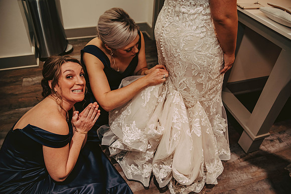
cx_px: 146
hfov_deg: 65.5
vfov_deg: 46.4
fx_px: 226
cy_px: 97
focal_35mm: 28
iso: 1250
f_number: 3.2
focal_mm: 28
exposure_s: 1/125
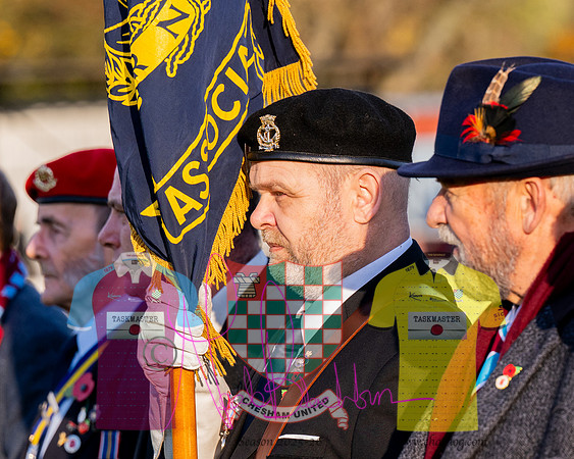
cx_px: 405
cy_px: 247
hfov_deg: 5.5
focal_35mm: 354
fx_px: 6014
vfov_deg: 4.4
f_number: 4
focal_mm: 145
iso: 400
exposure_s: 1/800
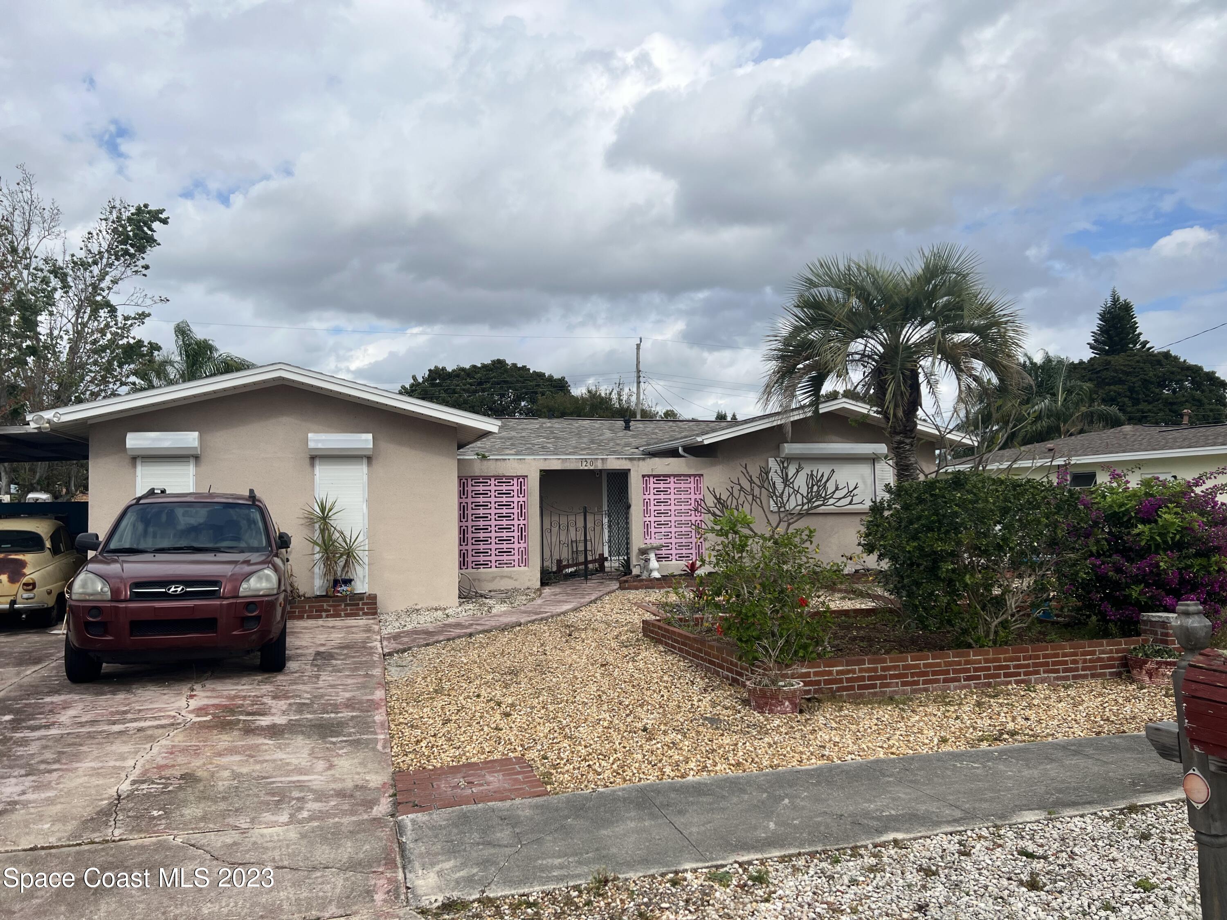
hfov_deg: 67.3
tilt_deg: +1.2
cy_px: 460
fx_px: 922
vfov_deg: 53.1
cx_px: 614
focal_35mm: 26
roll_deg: +1.7
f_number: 1.5
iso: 50
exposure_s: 1/5587
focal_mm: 5.7
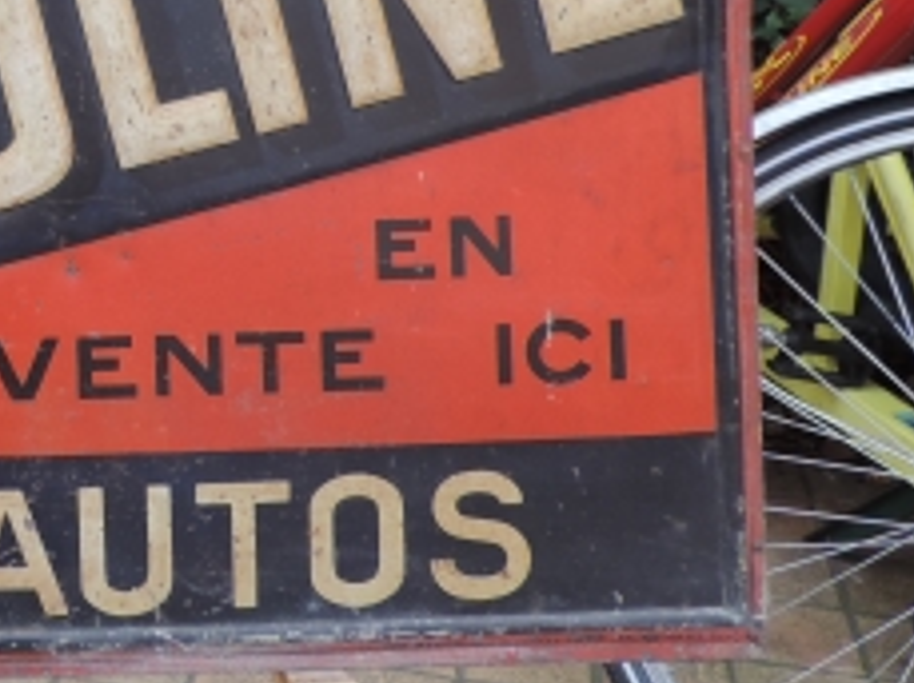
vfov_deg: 22.3
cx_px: -140
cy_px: 0
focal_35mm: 63
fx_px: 1661
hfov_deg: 27.6
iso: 80
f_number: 3
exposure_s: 1/160
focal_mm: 4.3
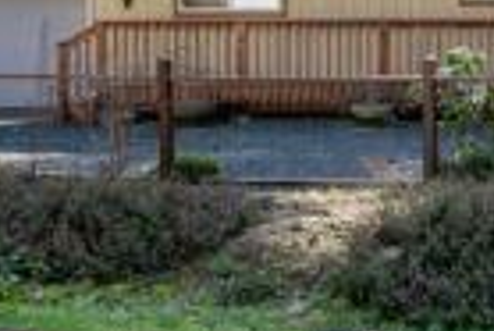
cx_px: 583
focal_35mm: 69
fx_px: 948
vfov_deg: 19.6
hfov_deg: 26.2
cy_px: 62
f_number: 7.1
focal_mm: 24
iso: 80
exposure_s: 1/30
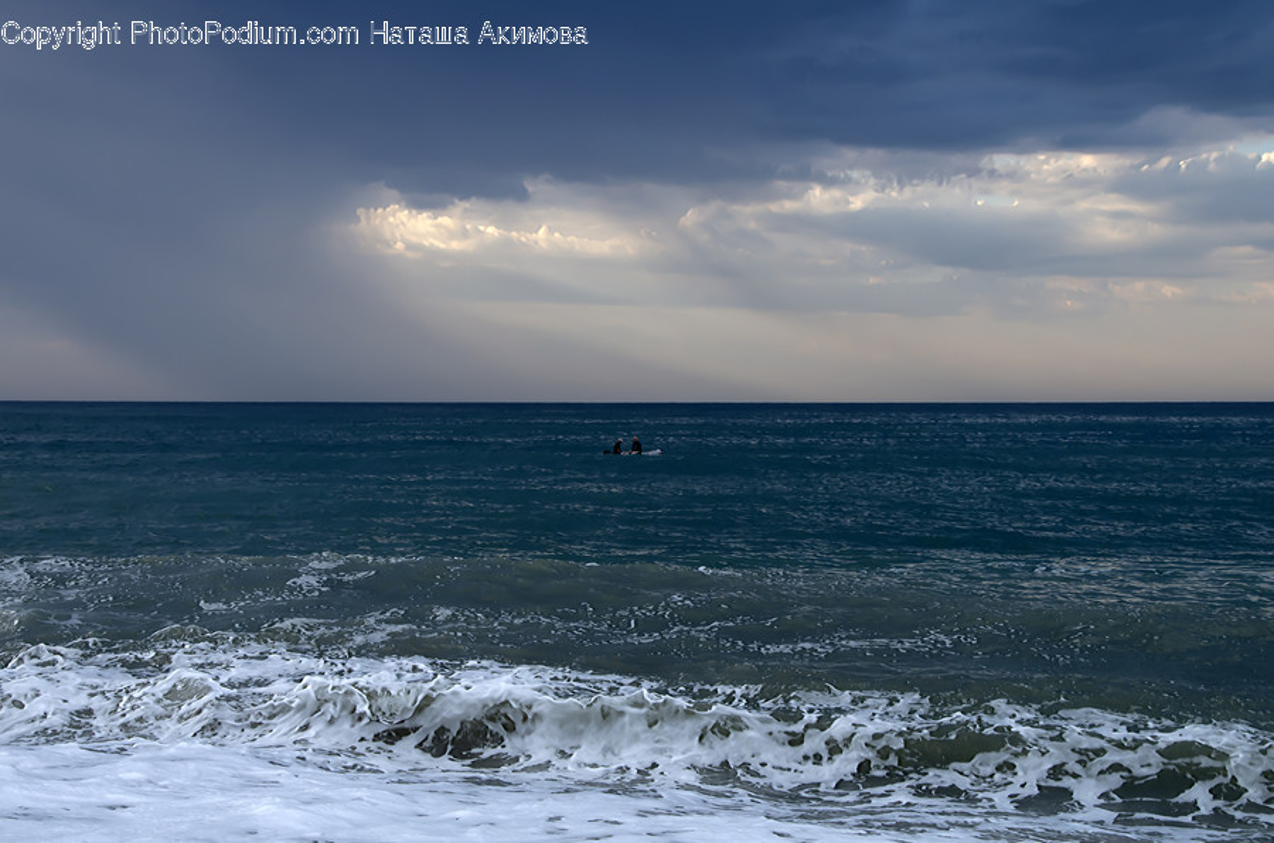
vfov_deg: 20.1
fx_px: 2384
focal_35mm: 68
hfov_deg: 29.9
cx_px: 637
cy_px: 422
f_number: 10
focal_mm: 45
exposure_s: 1/125
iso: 200
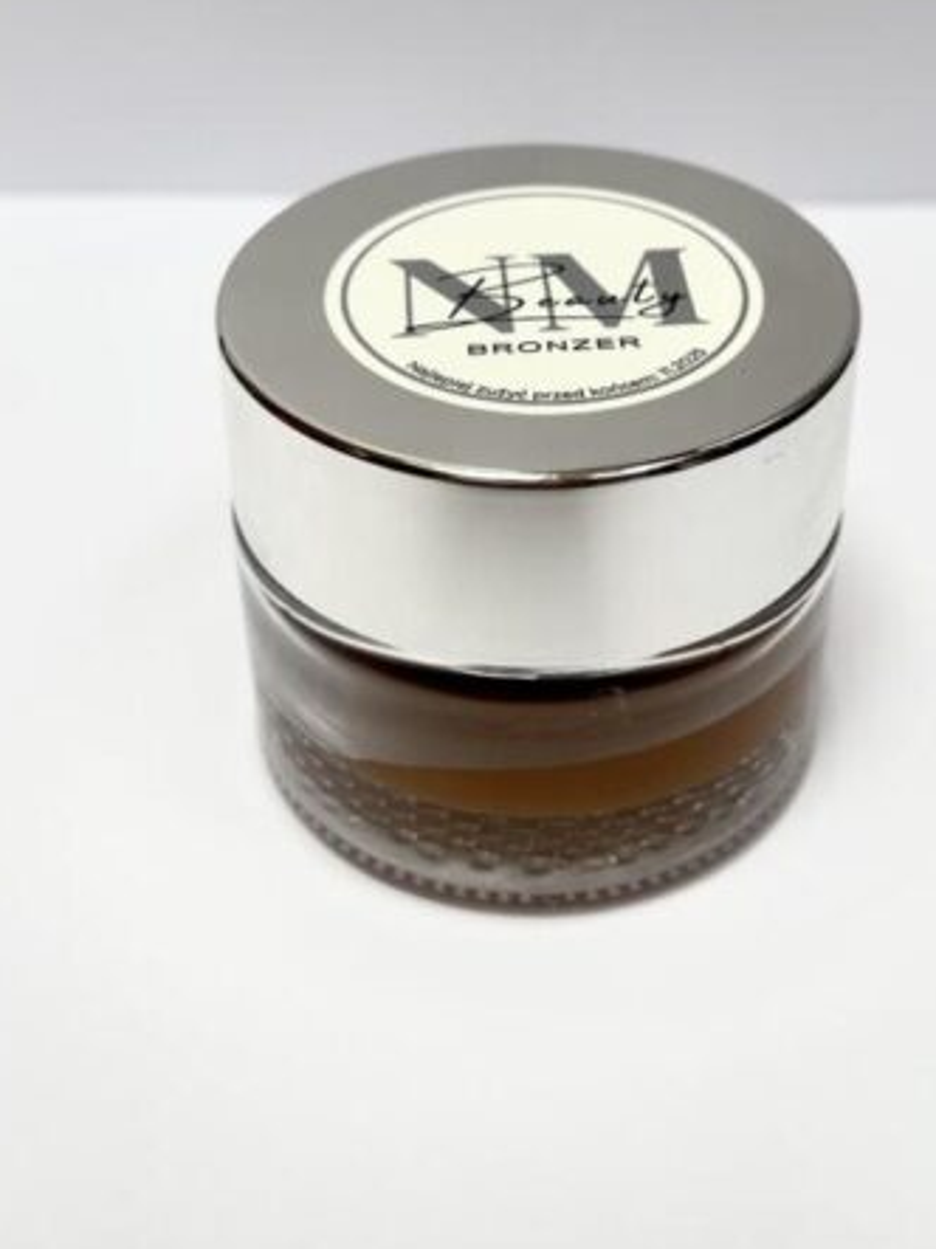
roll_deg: +0.5
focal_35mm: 47
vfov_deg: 40.0
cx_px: 541
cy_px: 423
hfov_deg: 30.8
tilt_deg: -35.5
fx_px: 1695
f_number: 1.6
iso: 50
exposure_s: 1/121
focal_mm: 5.1
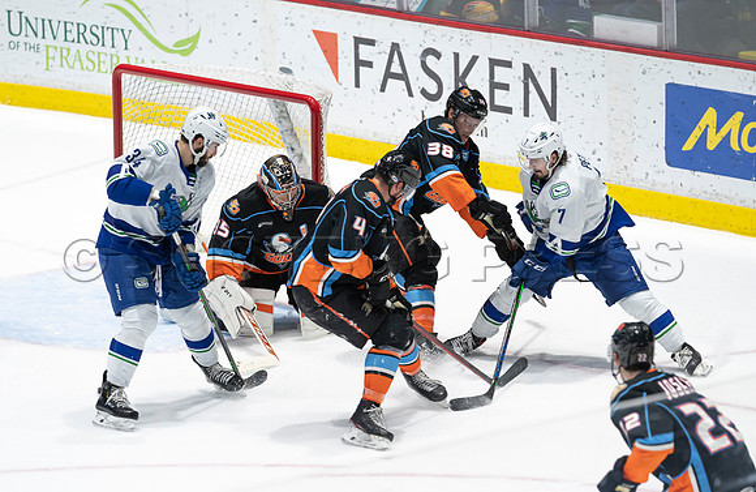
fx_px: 4989
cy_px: 295
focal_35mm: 239
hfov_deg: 8.7
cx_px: 352
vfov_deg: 5.6
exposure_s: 1/640
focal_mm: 200
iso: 1600
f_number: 4
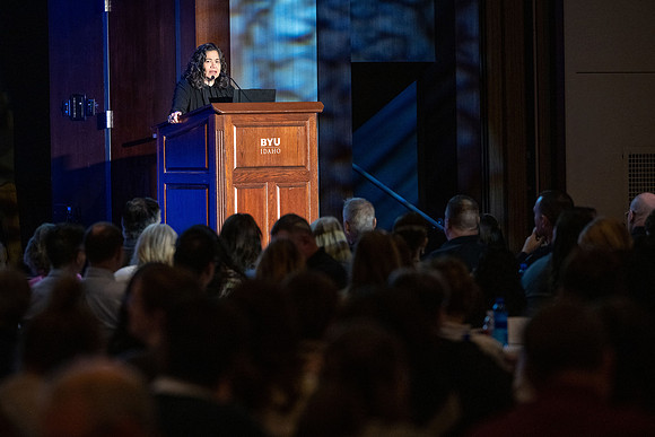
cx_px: 318
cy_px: 219
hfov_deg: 9.3
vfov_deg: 6.2
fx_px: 4046
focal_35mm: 222
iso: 2000
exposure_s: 1/160
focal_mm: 200
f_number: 3.5
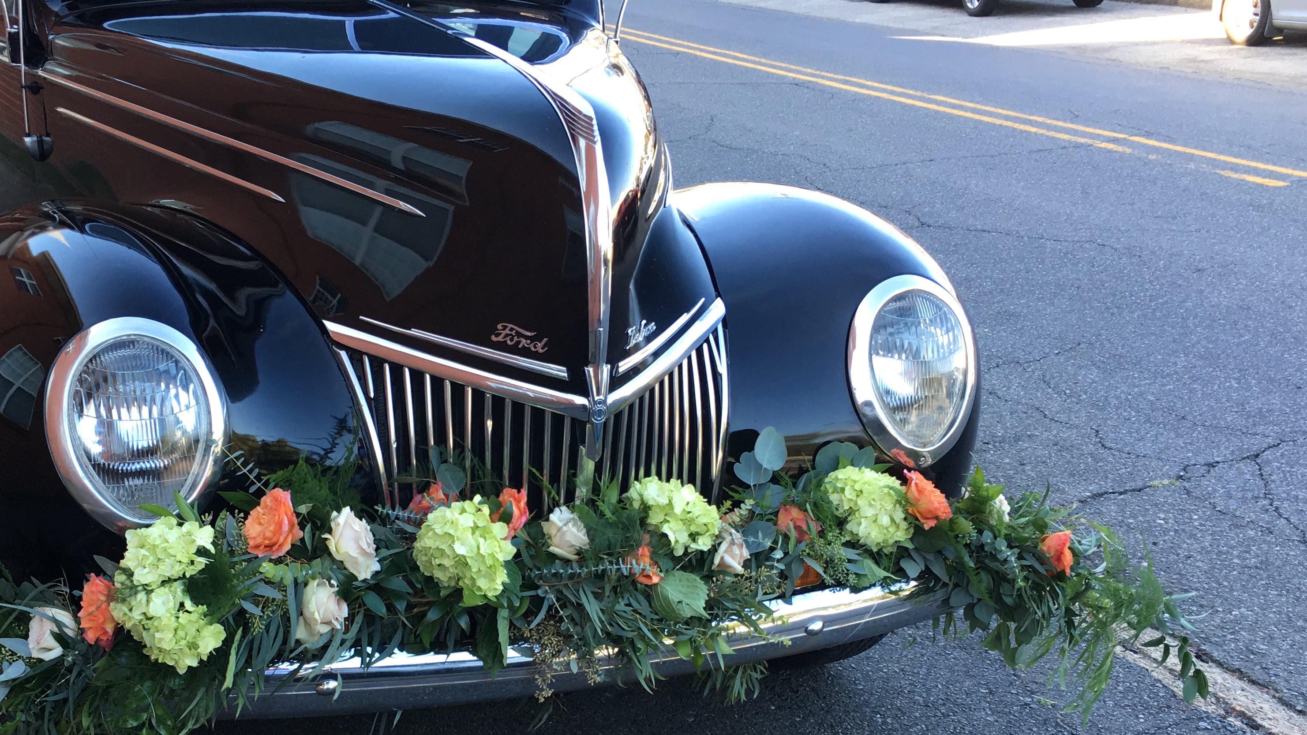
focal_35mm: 43
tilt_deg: -23.9
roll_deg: +1.2
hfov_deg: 47.0
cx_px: 494
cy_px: 666
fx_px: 1490
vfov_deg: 26.7
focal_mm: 4.15
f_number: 2.2
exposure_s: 1/120
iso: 40
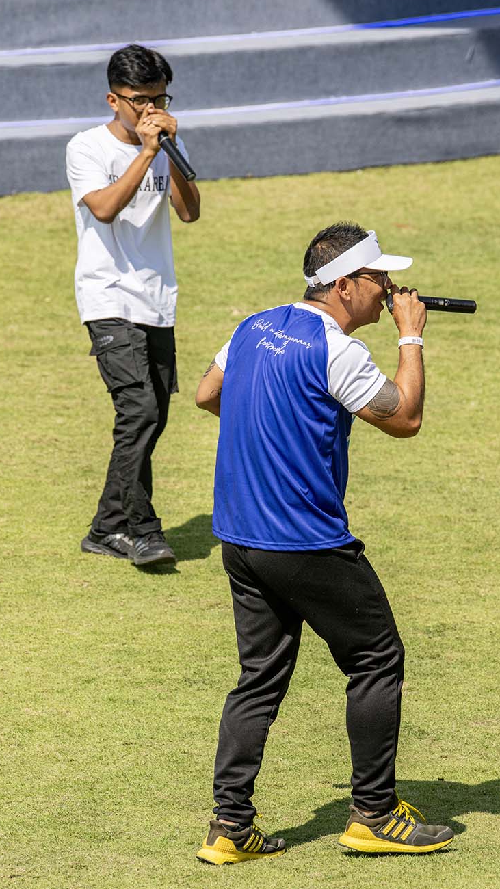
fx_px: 10939
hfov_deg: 2.6
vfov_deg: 4.7
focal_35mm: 464
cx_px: 277
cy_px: 438
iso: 320
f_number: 8
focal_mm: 400
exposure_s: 1/1000
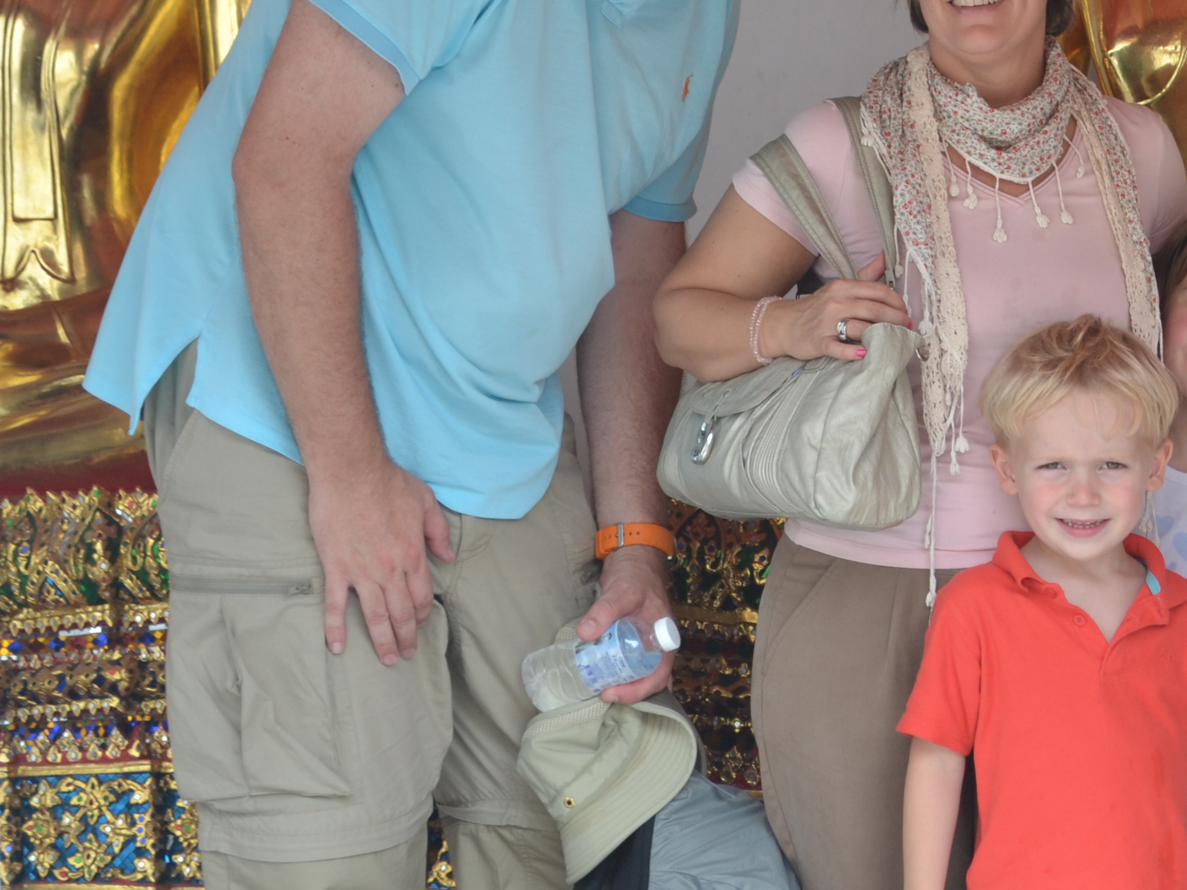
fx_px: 5144
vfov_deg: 9.9
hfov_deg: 12.9
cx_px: 1312
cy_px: 217
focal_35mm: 150
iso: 220
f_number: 5.6
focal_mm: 44
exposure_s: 1/125
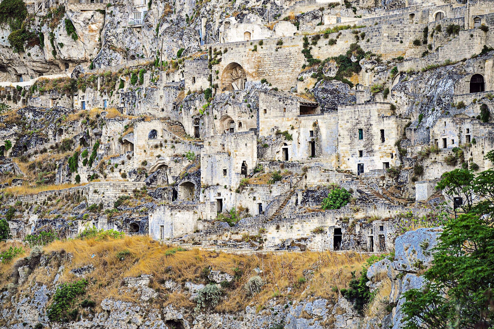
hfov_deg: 10.3
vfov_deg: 6.9
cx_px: 247
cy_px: 164
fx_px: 2743
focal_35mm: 200
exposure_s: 1/125
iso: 800
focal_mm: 200
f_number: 4
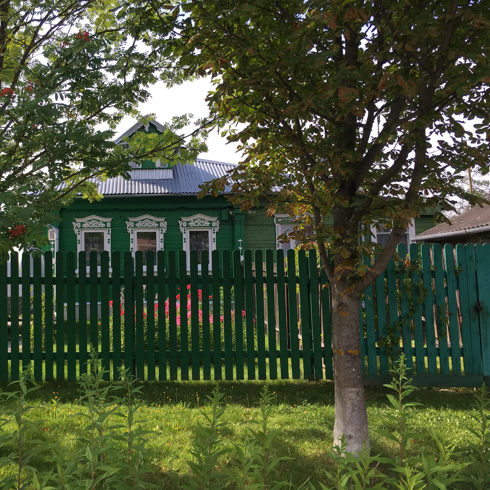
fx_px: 561
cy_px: 243
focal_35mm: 35
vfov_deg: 47.2
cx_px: 184
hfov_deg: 46.8
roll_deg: +0.9
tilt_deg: +5.2
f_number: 2.2
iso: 25
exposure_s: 1/605
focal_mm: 4.15
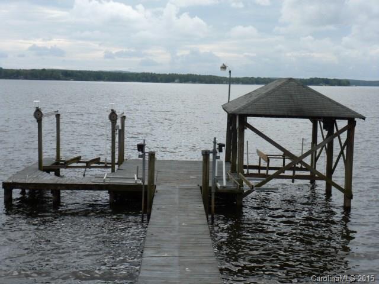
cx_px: 190
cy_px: 142
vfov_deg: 24.0
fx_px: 668
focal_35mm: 61
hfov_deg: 31.7
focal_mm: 10.9
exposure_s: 1/400
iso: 100
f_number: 4.5
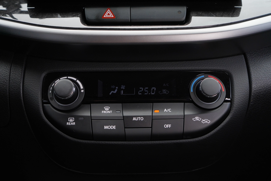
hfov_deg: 47.4
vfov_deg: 32.6
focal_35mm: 41
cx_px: 136
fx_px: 309
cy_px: 90
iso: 500
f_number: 4.5
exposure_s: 1/320
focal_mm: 41
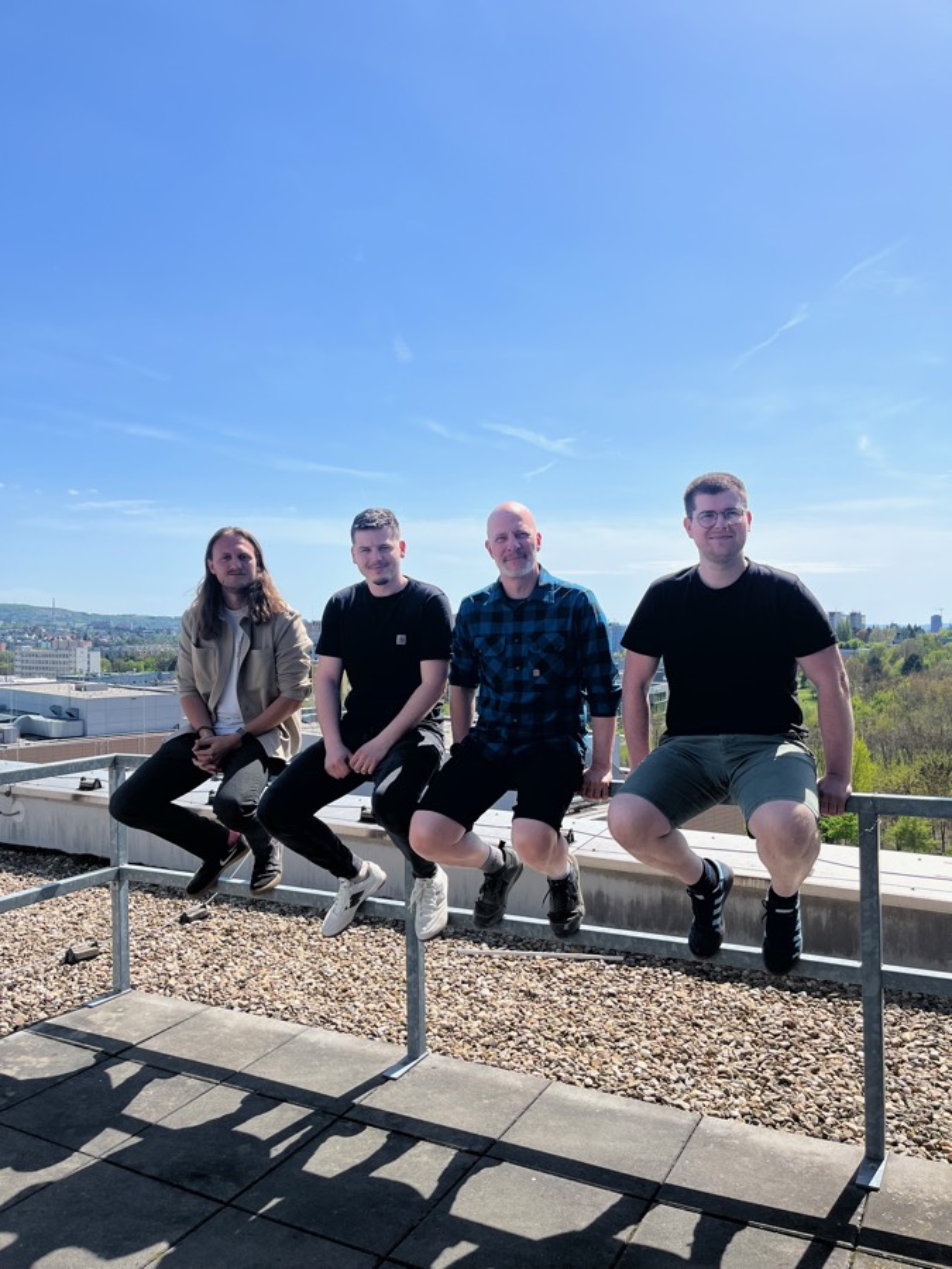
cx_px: 476
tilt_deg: -1.5
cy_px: 634
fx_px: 953
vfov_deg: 67.3
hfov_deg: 53.1
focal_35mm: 26
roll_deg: +0.8
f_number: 1.6
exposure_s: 1/4651
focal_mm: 5.1
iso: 50
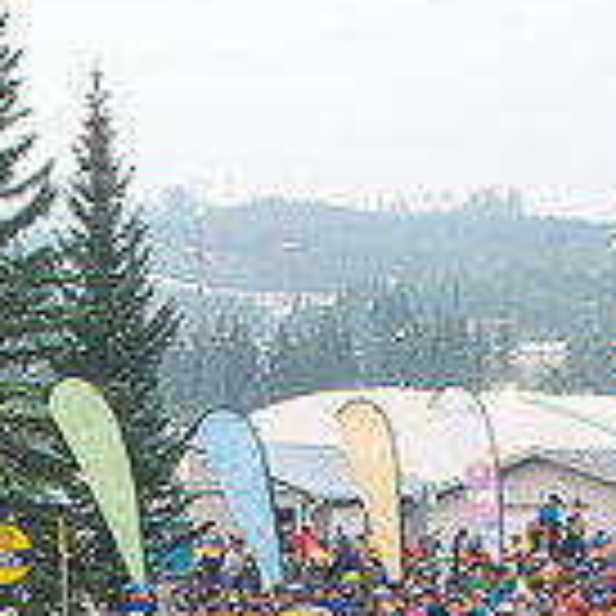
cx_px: 112
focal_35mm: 88
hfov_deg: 19.5
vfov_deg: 18.2
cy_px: 839
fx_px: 1772
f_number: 9
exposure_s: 1/100
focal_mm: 24
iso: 1000
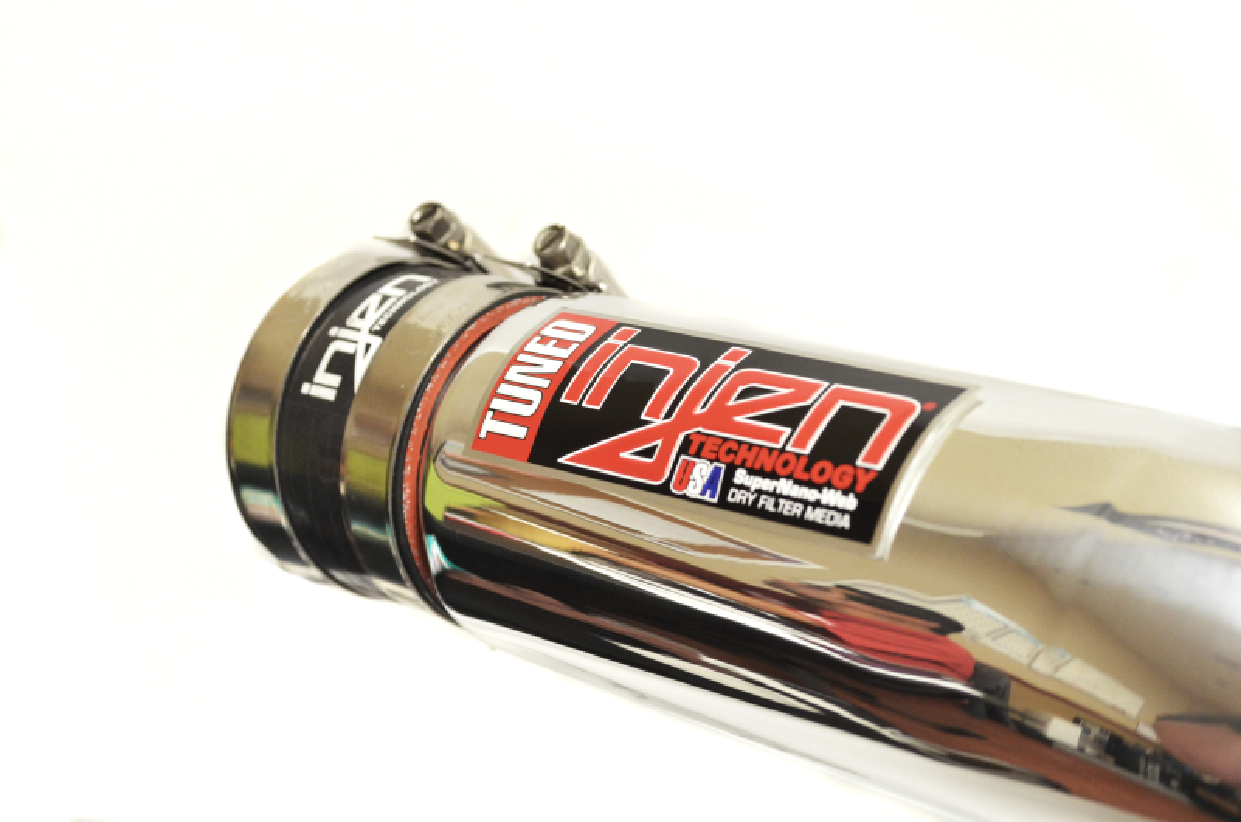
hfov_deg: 33.5
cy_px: 411
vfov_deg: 22.5
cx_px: 620
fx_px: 2064
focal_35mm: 60
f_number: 6.7
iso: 1250
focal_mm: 40
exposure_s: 1/45
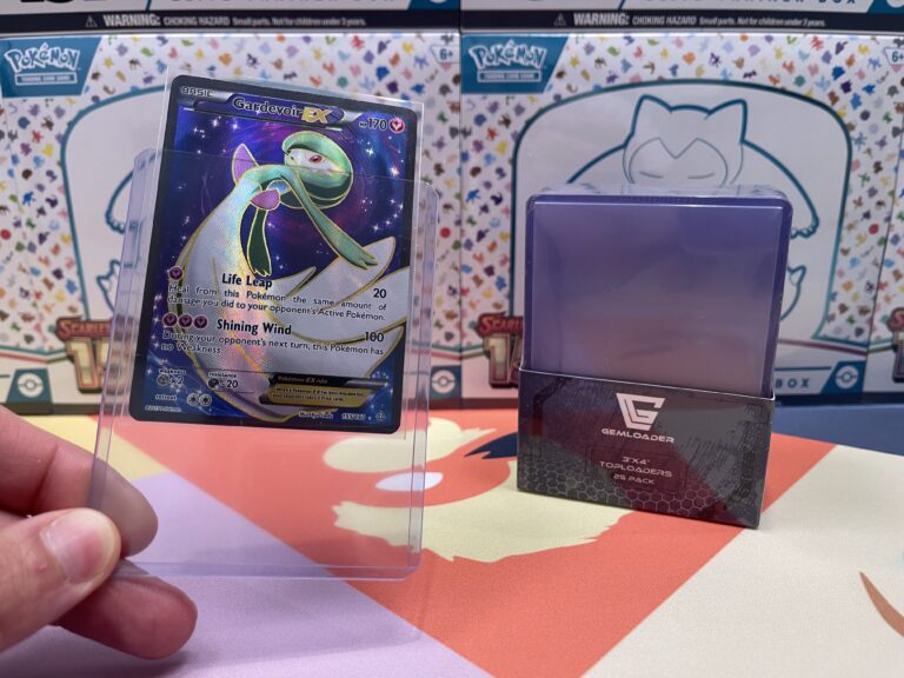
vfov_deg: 54.9
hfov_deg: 69.4
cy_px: 339
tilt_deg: -15.9
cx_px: 452
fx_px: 653
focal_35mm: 25
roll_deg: +0.3
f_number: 1.6
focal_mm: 5.1
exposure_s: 1/50
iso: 80
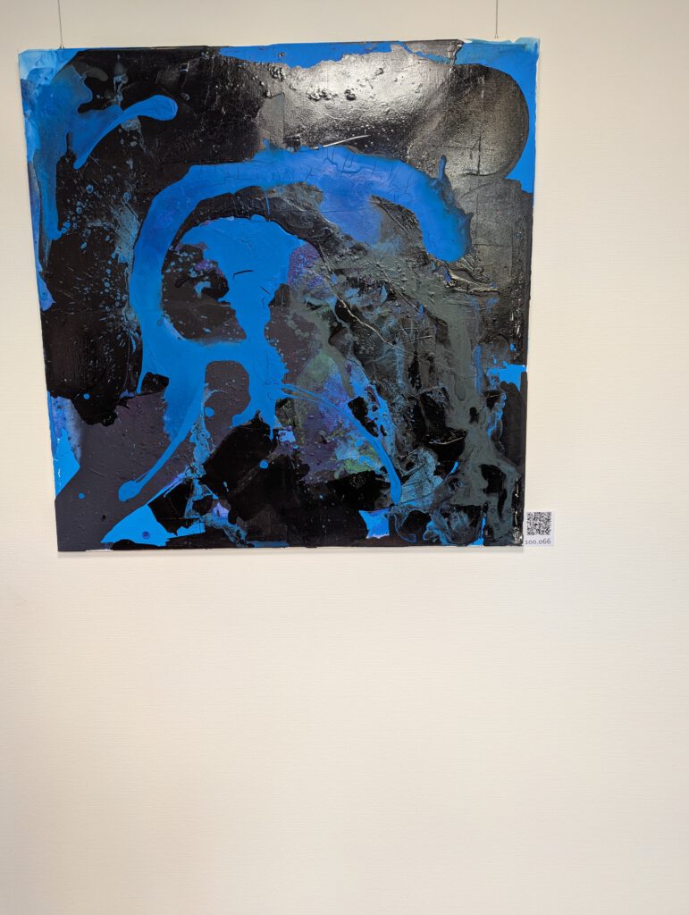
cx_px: 344
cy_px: 458
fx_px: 635
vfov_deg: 71.5
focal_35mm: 24
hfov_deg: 56.9
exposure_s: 1/50.2
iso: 125
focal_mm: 6.81
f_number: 1.85
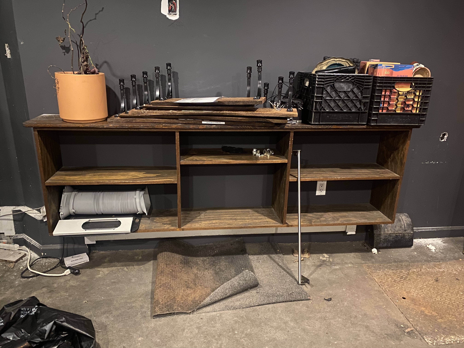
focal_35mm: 26
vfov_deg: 53.1
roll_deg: -1.6
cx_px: 232
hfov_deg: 67.3
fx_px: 349
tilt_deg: -18.9
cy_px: 174
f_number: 1.8
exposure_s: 1/9
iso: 500
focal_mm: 4.25
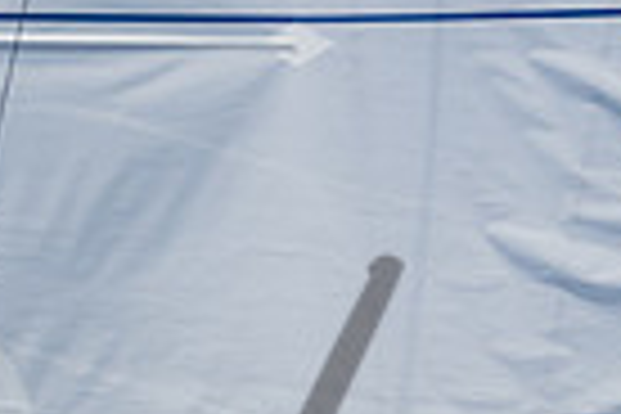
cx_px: 446
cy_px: 765
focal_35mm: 1040
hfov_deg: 2.0
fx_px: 17939
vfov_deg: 1.3
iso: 640
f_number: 14
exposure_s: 1/1000
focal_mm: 165
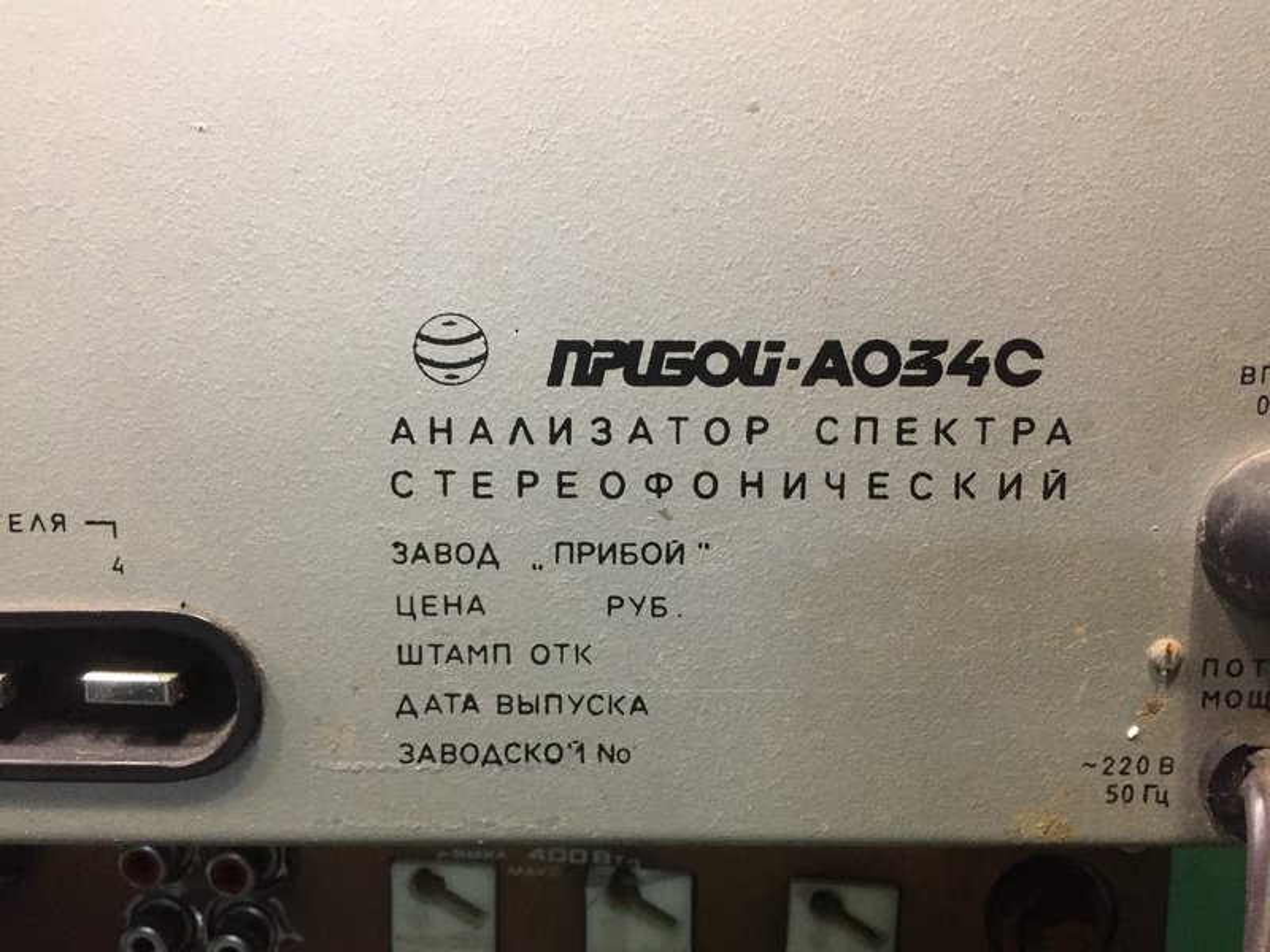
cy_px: 476
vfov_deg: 48.2
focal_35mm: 29
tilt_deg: -5.9
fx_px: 1064
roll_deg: +1.2
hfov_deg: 61.7
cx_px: 635
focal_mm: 4.15
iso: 250
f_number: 2.2
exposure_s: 1/25
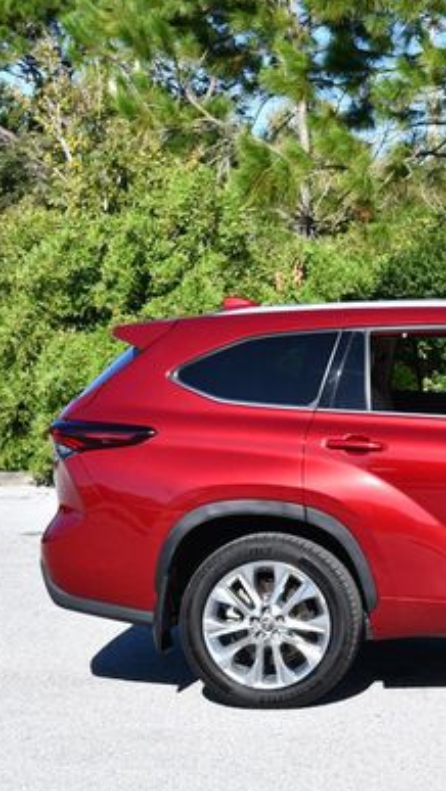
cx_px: 577
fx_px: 2037
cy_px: 409
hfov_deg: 12.1
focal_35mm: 97
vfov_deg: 22.0
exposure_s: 1/250
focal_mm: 28
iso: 160
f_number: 8
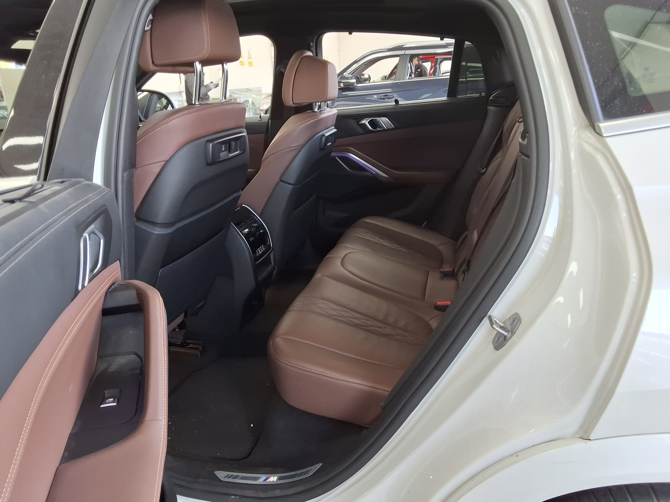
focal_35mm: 28
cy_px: 251
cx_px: 335
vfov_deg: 49.7
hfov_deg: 63.4
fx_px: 542
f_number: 1.9
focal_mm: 2.91
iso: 40
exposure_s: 1/60
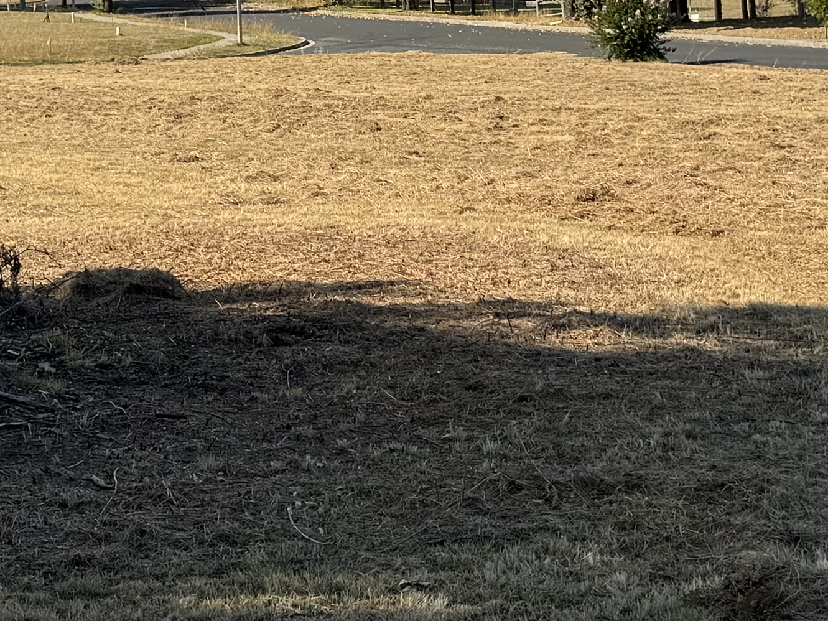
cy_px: -72
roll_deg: +3.3
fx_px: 2463
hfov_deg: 19.1
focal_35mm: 103
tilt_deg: +3.1
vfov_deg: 14.0
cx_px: 344
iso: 80
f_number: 1.78
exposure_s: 1/5348
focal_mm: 6.86
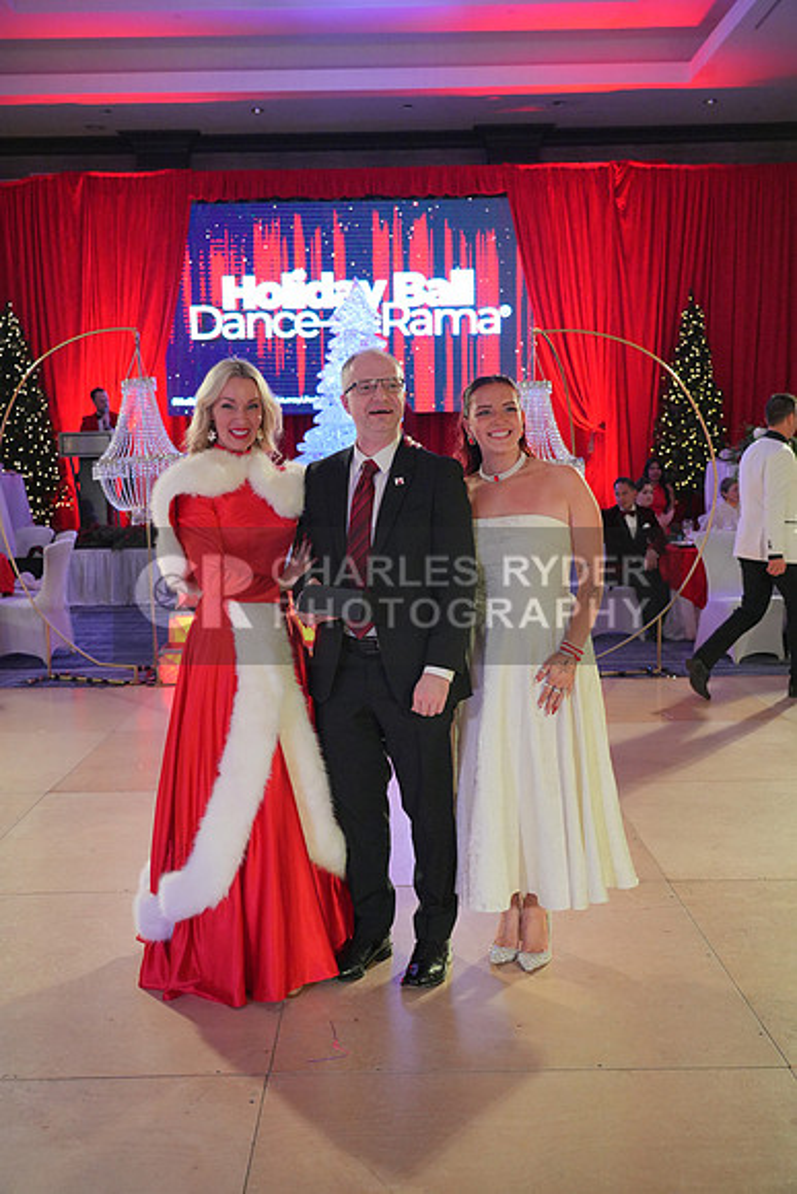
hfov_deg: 38.9
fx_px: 1128
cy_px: 597
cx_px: 398
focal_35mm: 34
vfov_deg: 55.8
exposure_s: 1/400
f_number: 4
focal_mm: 34
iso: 4000
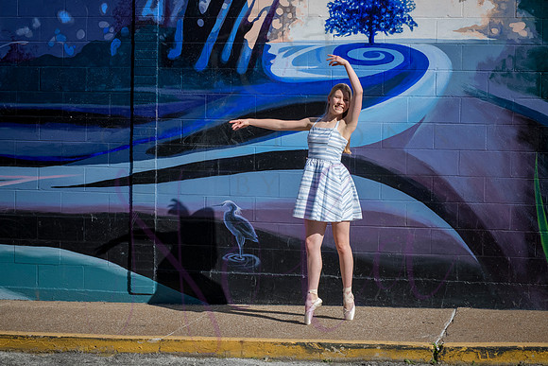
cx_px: 274
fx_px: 1401
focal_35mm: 92
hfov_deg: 22.1
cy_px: 183
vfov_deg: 14.9
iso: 400
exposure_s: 1/1000
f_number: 9
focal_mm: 92
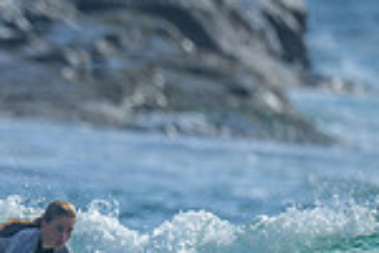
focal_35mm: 3190
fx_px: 33581
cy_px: 329
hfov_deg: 0.6
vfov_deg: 0.4
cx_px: -36
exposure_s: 1/2000
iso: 220
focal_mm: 800
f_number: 6.3
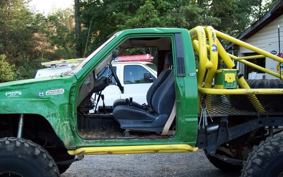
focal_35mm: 42
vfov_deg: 30.5
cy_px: 84
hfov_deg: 47.2
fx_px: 324
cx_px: 142
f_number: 3.4
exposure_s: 1/90
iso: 100
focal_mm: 8
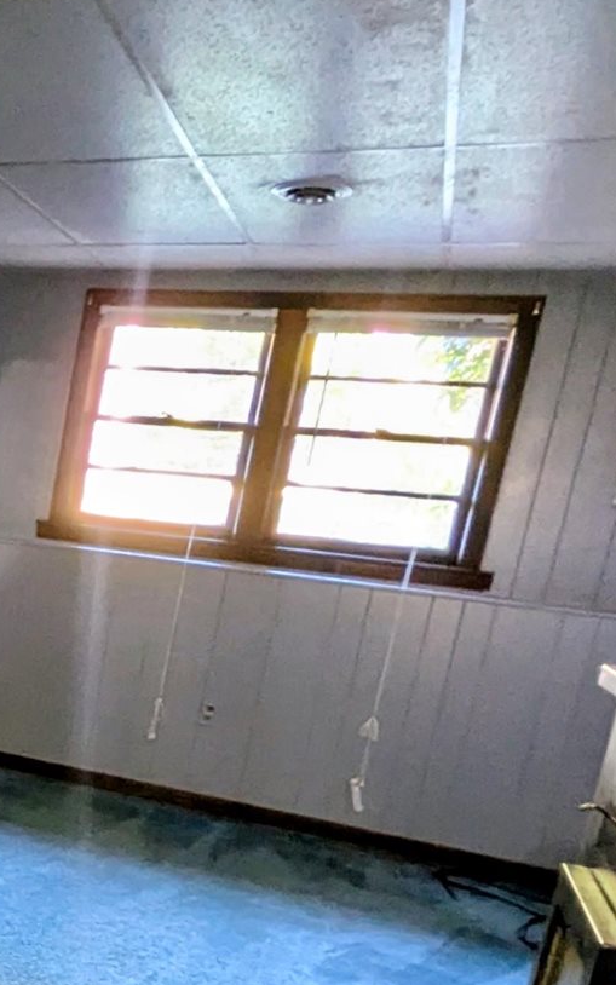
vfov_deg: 45.8
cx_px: -326
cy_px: 720
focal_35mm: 42
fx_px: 1128
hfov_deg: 23.8
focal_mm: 1.85
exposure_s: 1/24
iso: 135
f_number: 2.2
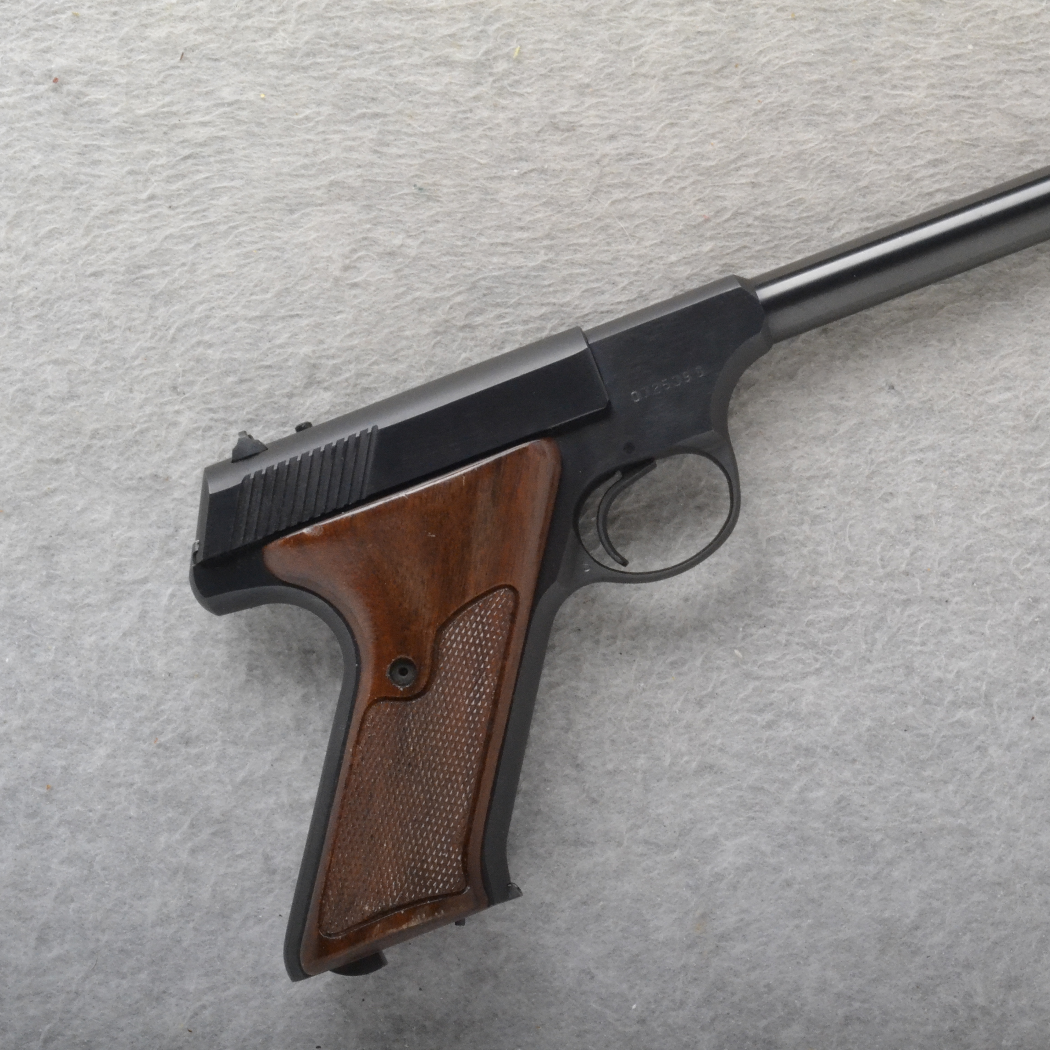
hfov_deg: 22.4
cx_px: 652
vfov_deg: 22.5
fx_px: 2642
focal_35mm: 77
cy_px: 523
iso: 3200
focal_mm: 40
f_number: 20
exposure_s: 1/160
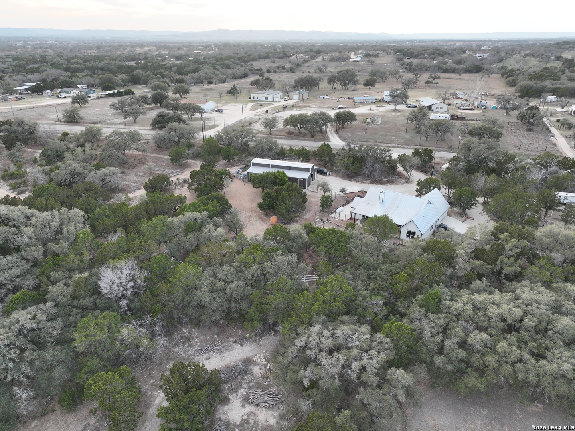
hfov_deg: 71.6
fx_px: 399
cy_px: 216
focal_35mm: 24
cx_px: 288
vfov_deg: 56.8
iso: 400
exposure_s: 1/800
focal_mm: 12.29
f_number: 2.8
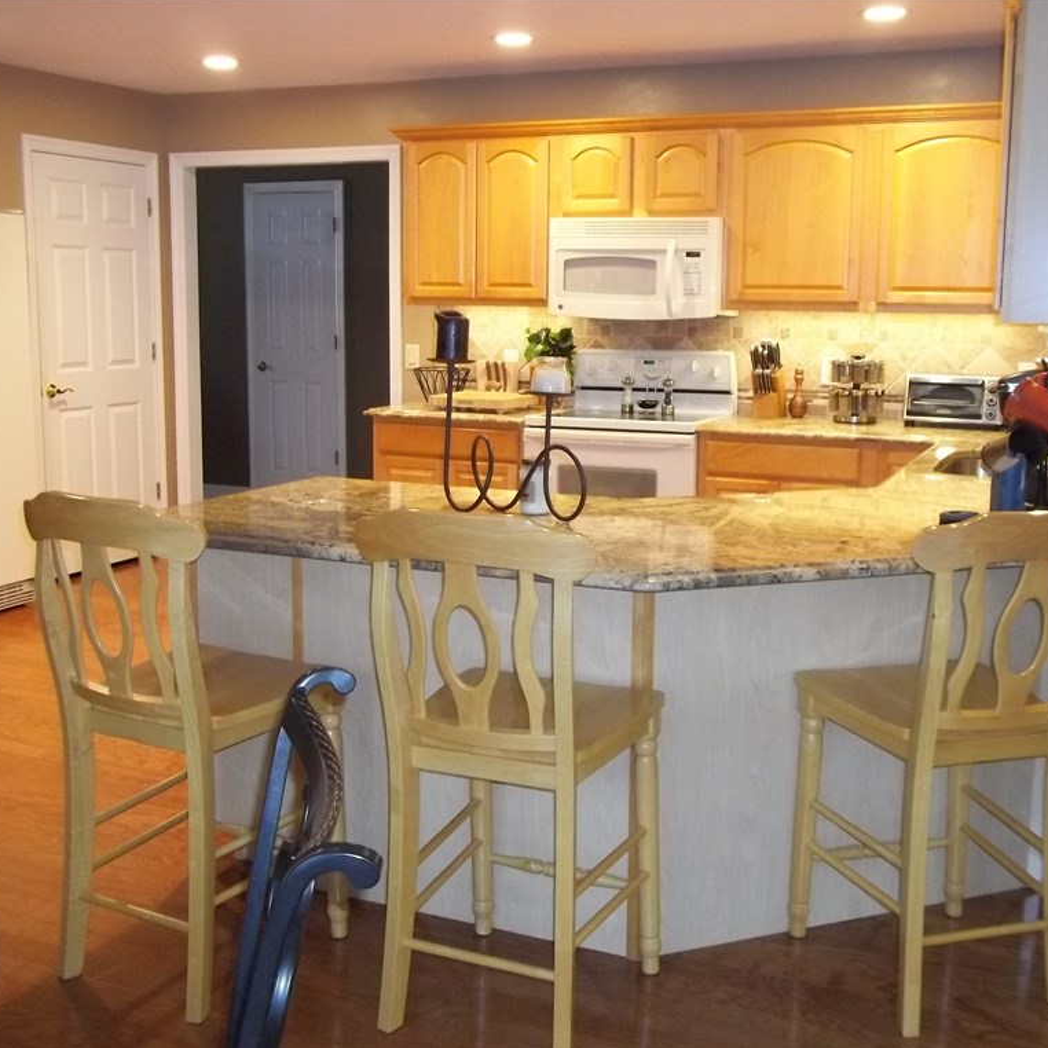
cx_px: 530
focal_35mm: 38
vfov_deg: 43.9
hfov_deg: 43.9
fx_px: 1302
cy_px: 525
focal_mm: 5.7
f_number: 2.9
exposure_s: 1/30
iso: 250
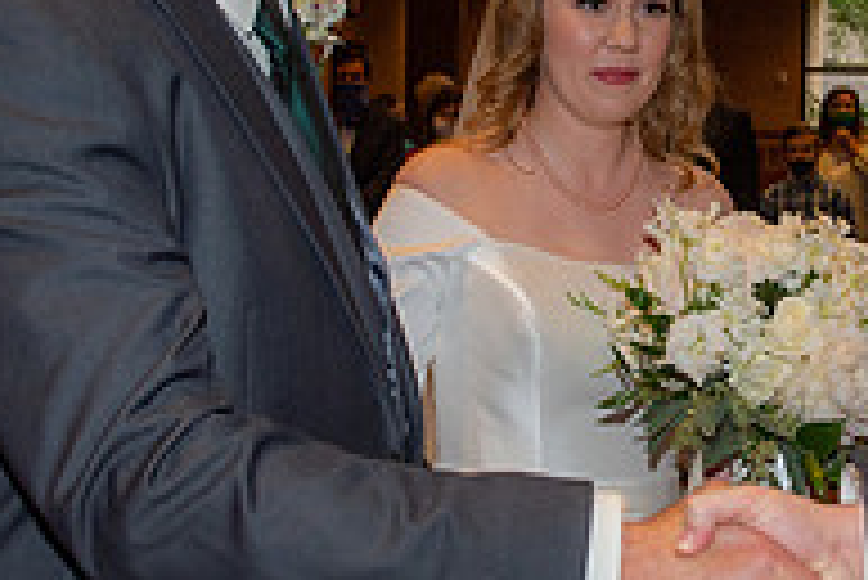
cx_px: 702
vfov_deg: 16.3
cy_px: 193
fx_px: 2027
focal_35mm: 84
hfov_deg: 23.8
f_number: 5.6
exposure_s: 1/160
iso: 1250
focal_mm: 28
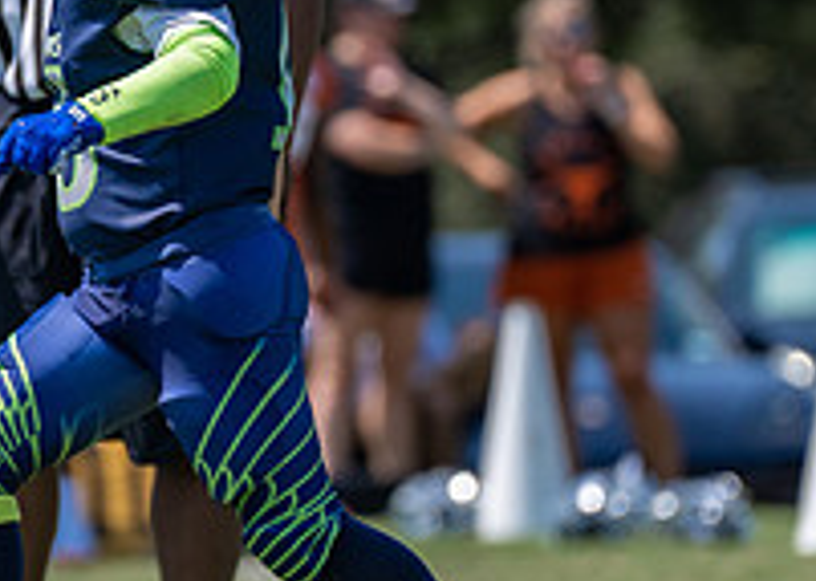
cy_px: 259
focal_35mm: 865
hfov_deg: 2.3
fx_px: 20020
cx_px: 49
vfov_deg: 1.7
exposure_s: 1/2500
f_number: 2.8
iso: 100
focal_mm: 200
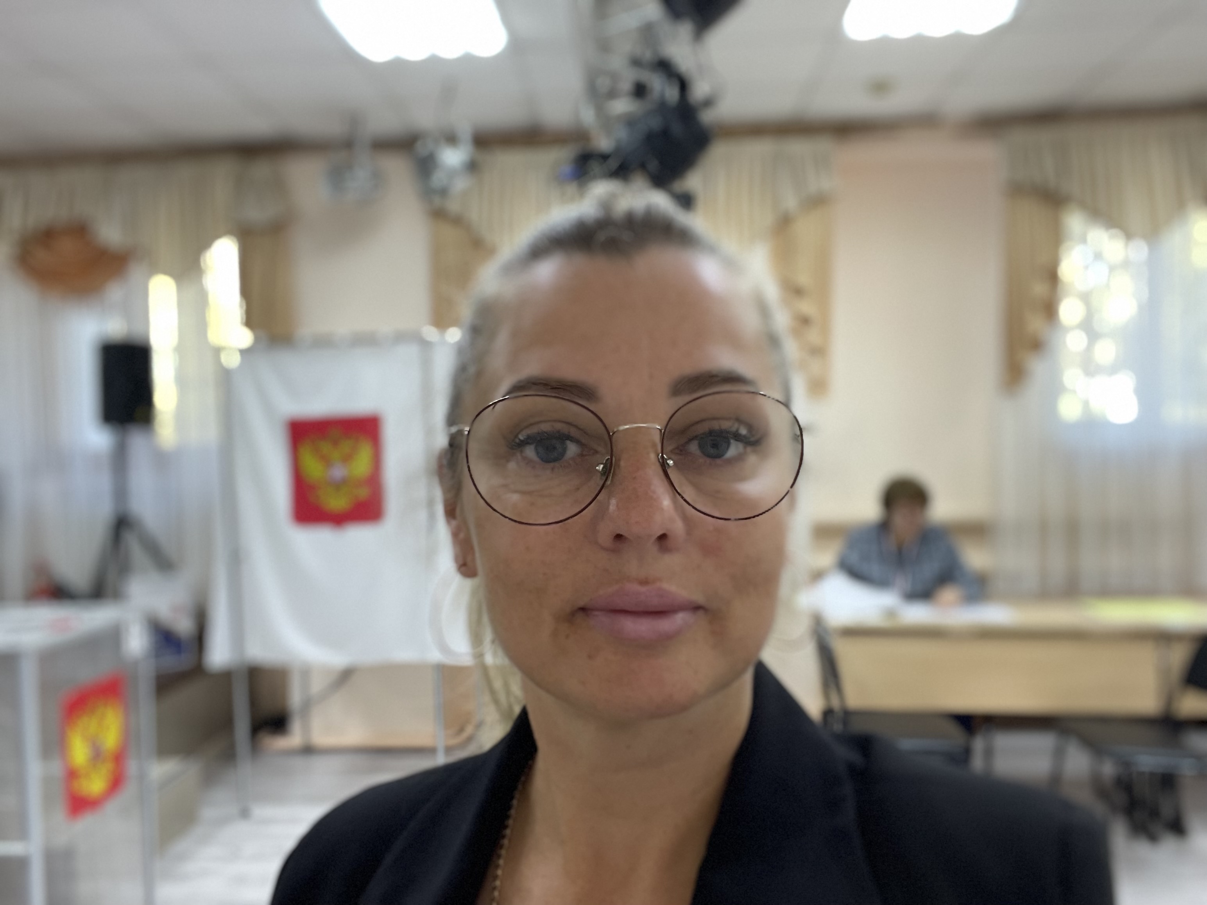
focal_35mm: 30
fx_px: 1046
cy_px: 452
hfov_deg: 60.0
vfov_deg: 46.8
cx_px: 604
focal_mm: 2.71
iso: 200
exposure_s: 1/50
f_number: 2.2
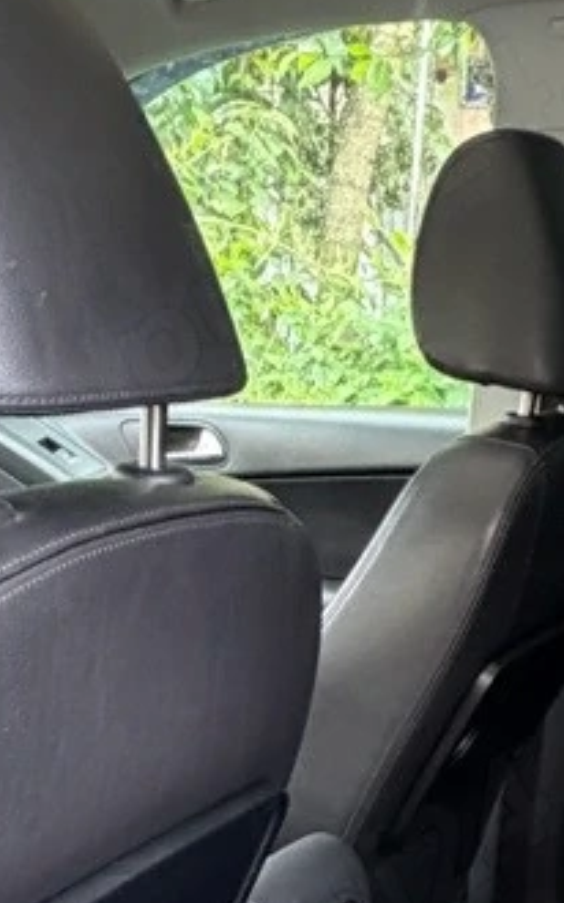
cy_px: 996
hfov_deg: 20.8
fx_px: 1477
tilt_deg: -25.1
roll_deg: -4.2
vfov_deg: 30.4
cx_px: 589
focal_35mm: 60
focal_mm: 2.22
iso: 320
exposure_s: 1/70
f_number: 2.2
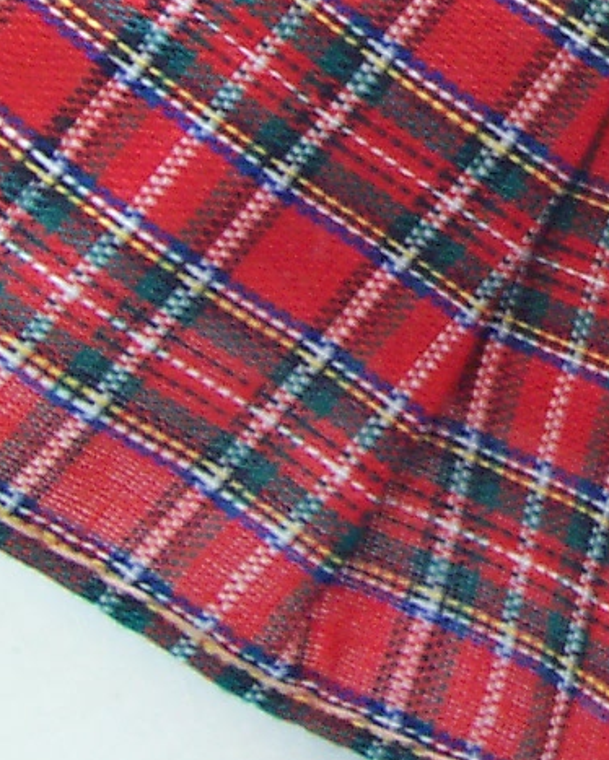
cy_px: -106
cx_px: 1034
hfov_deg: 11.3
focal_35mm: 128
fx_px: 2882
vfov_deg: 14.6
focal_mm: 5.6
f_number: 2.8
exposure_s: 1/10
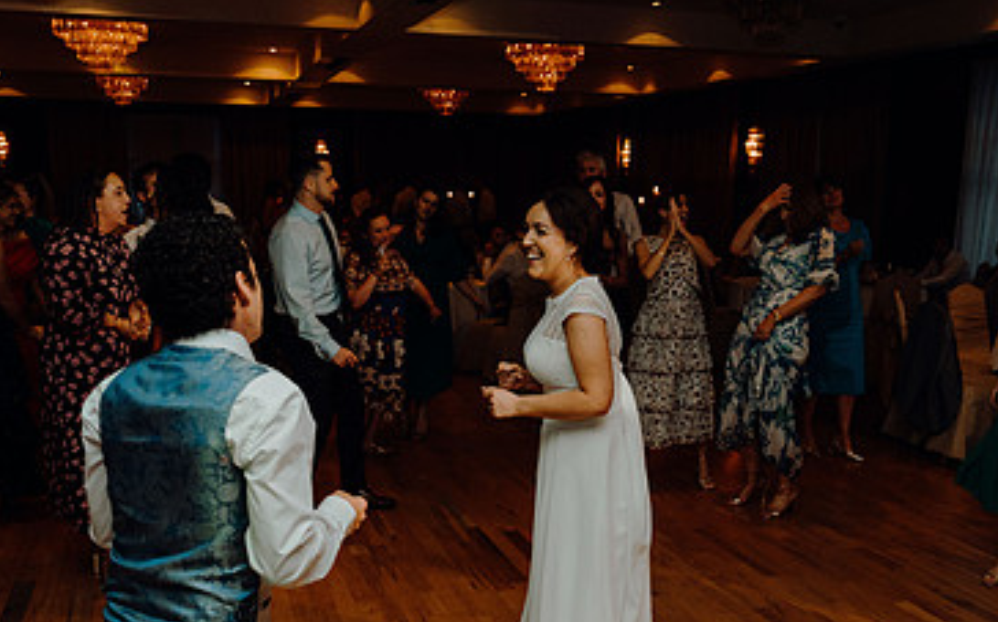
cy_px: 418
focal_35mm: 39
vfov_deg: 32.4
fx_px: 1060
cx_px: 524
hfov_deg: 50.4
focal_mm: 24
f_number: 2.8
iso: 1250
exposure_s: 1/160
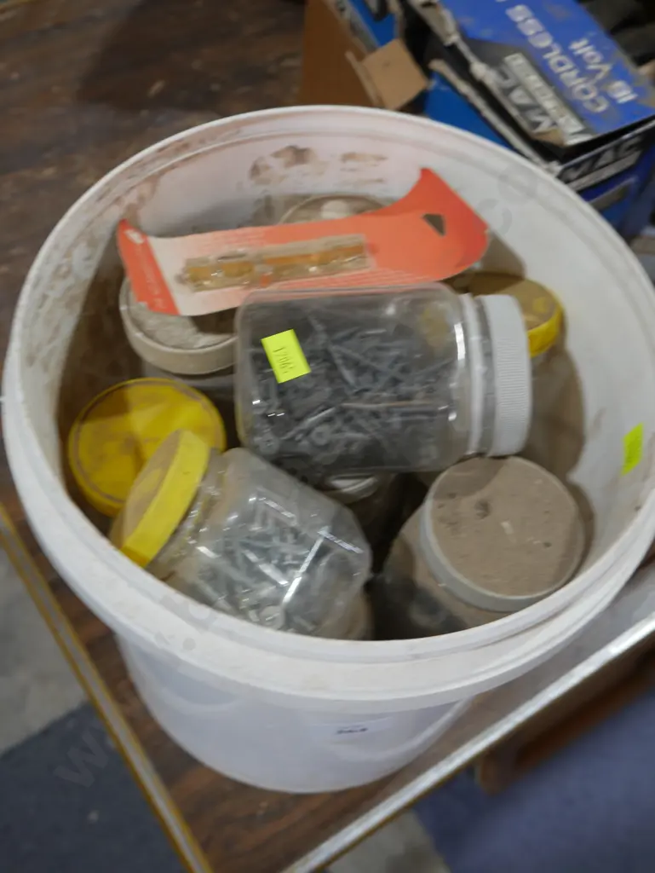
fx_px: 1008
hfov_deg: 36.0
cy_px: 436
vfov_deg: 46.8
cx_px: 328
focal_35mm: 40
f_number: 4.4
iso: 250
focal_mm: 20
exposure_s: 1/60
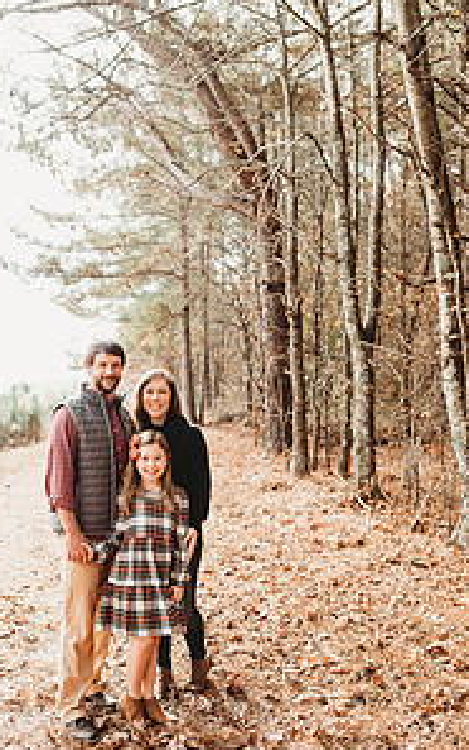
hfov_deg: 34.1
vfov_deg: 52.7
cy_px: 396
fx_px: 756
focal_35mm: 37
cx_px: 146
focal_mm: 24
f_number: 2.5
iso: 100
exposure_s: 1/500
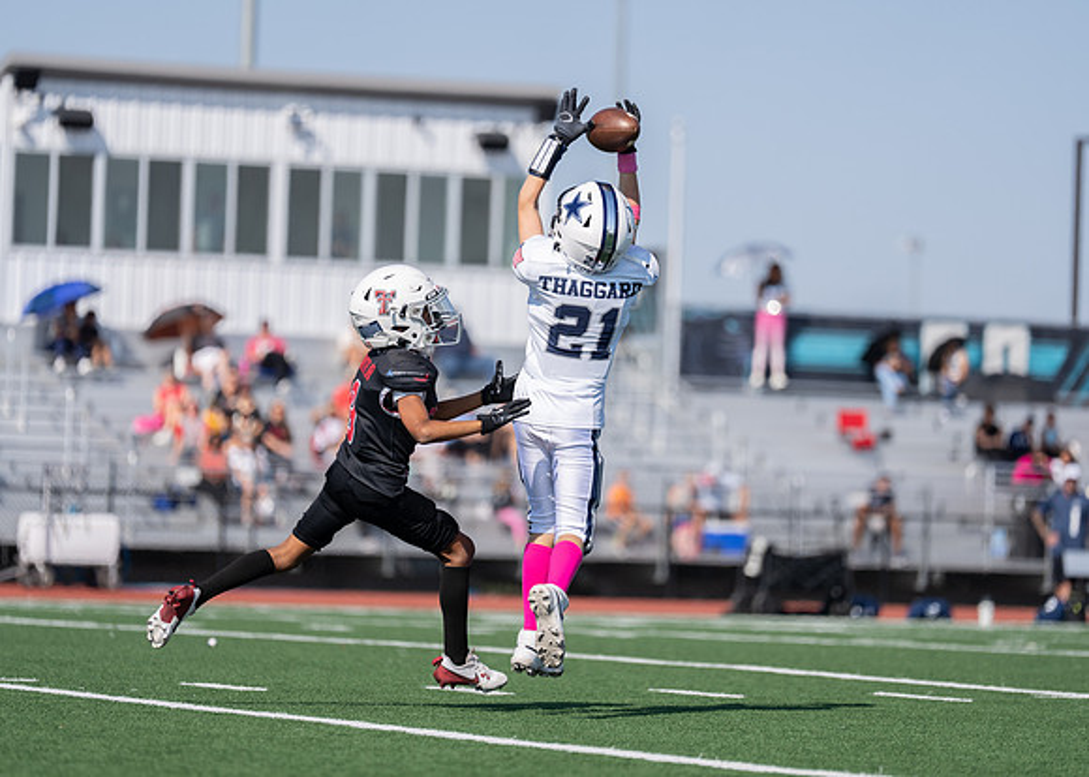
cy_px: 388
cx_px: 544
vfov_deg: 7.8
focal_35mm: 184
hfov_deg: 10.9
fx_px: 5703
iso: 100
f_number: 2.8
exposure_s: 1/2500
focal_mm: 176
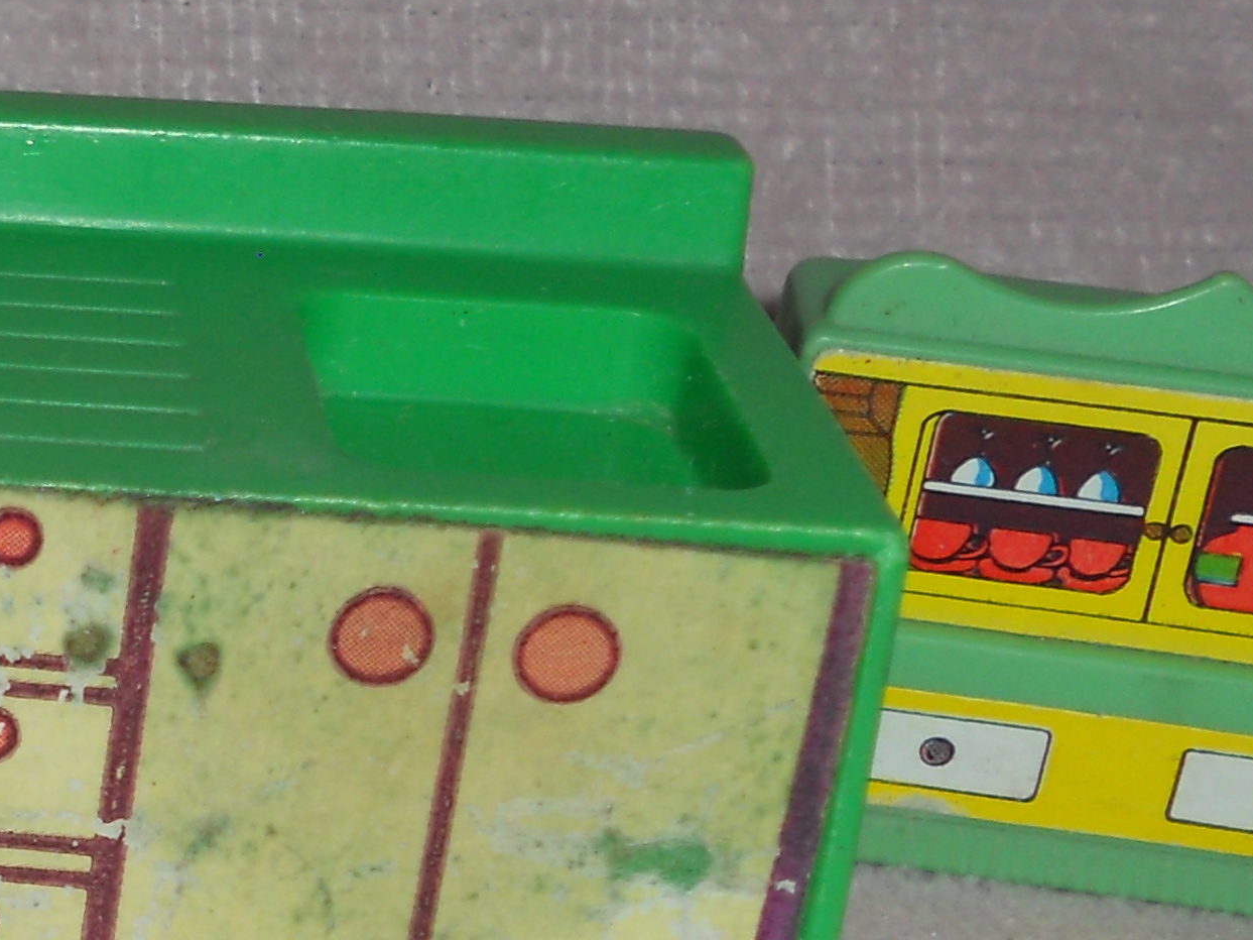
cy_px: 839
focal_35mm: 103
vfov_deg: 14.2
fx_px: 3728
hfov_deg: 18.1
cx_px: -280
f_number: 8.8
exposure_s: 1/25
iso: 80
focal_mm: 5.8
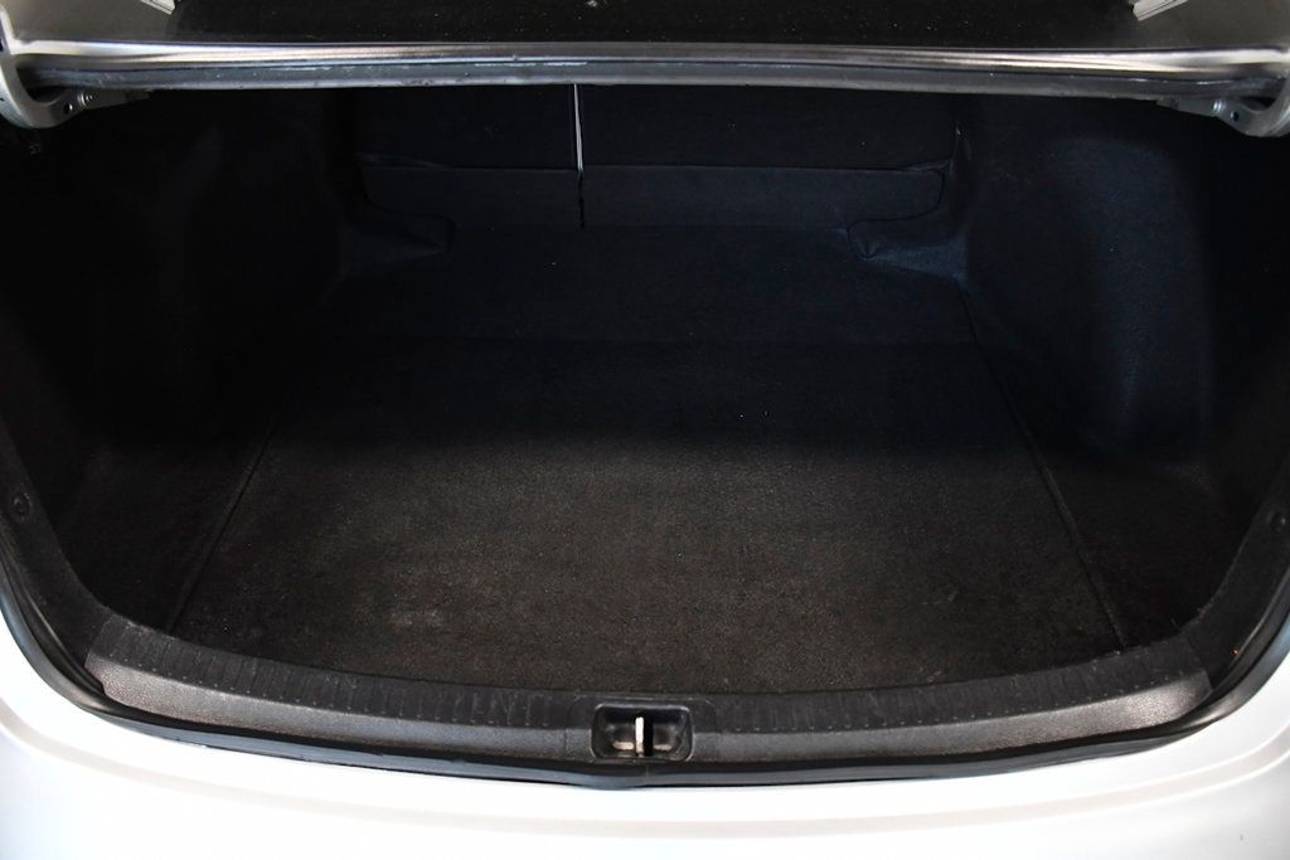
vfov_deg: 47.9
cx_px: 645
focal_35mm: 27
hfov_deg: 67.4
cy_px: 430
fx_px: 968
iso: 2500
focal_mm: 18
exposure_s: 1/400
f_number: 3.5
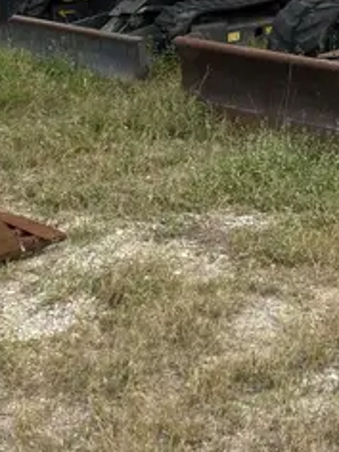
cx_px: 305
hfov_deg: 16.7
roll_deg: -1.1
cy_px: -47
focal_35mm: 87
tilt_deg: -4.4
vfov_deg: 21.3
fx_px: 1136
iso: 32
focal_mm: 3.99
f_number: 1.8
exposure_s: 1/1517
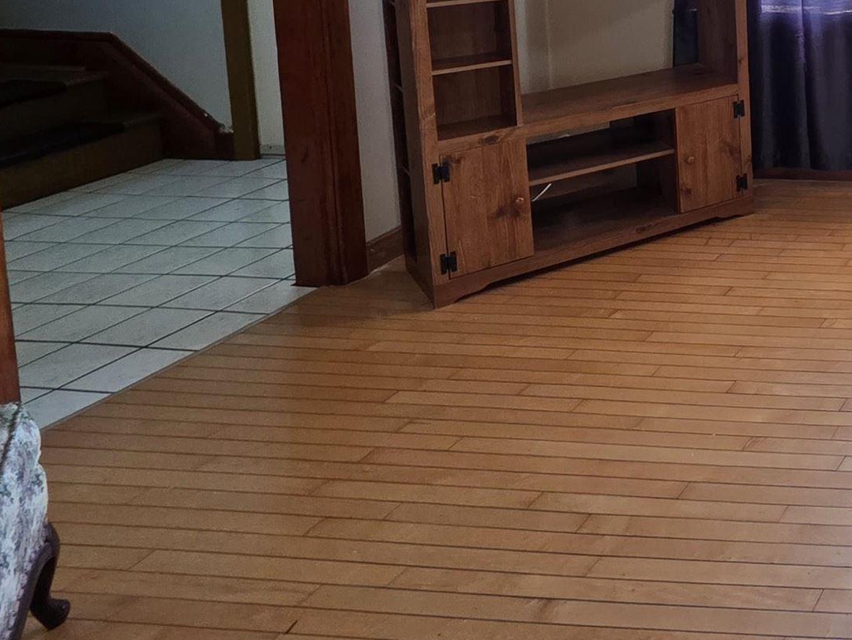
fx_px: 911
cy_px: -52
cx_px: 1160
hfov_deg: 33.2
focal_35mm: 37
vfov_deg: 33.9
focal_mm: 2.2
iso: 200
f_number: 1.9
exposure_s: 1/120
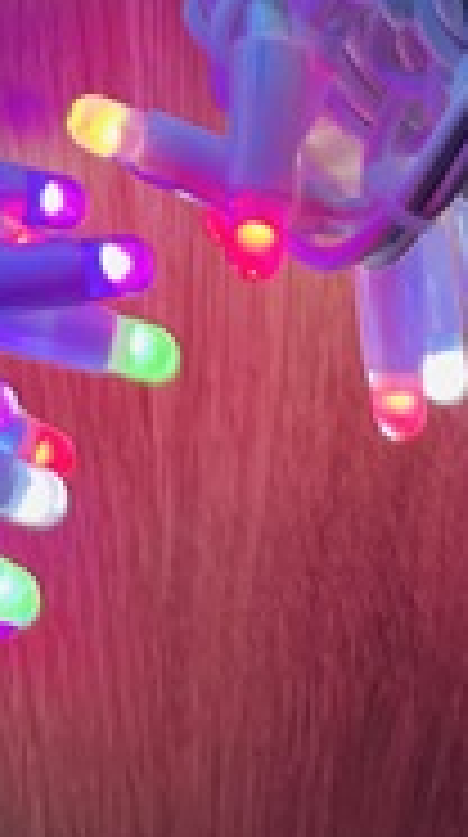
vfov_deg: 15.8
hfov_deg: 9.3
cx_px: -382
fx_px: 2726
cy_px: -477
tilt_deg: -84.7
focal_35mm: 123
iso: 100
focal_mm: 5.1
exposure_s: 1/100
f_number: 1.6
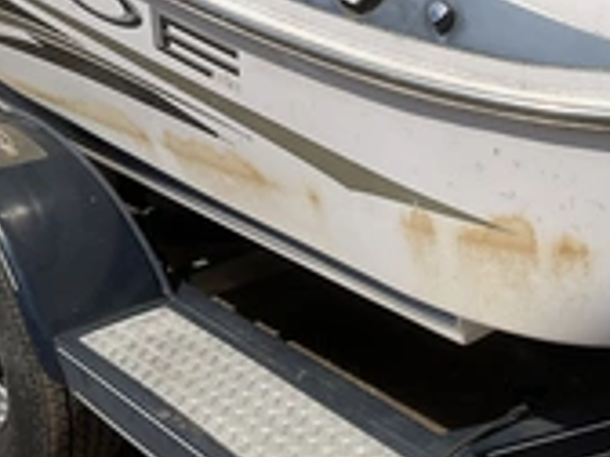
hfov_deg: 27.2
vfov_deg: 21.3
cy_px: 181
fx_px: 1216
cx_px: 548
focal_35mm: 69
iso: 25
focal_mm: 3
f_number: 1.8
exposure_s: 1/3534
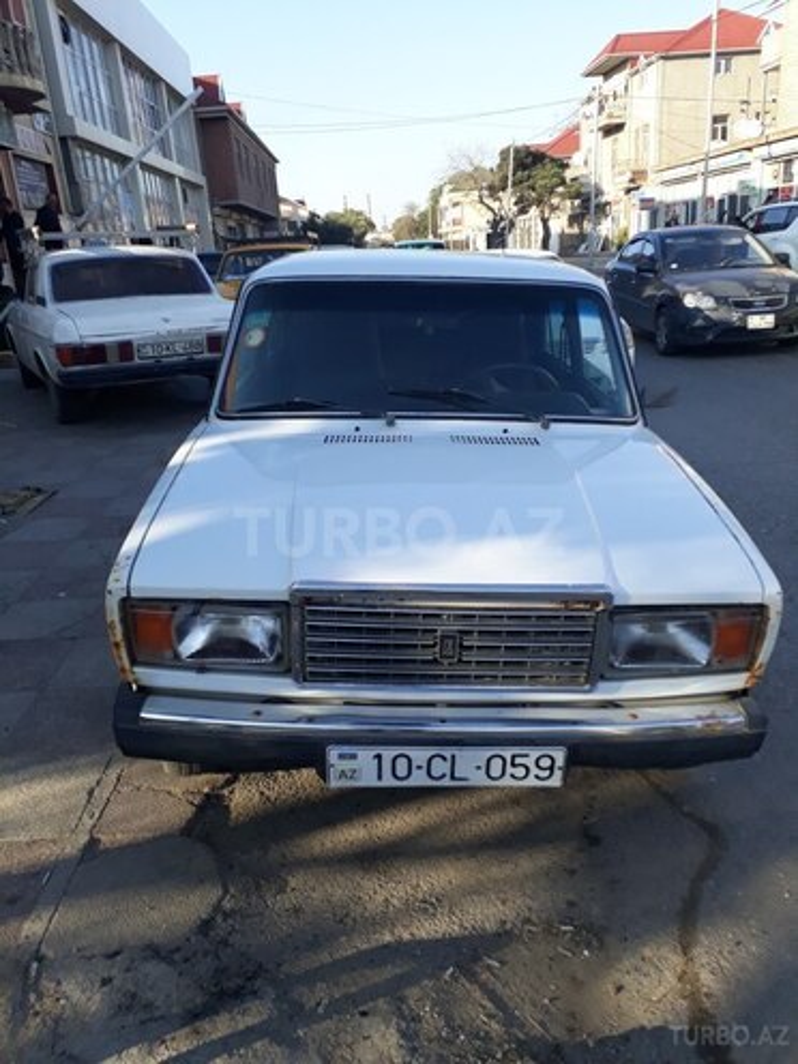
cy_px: 532
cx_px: 399
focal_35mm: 27
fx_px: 830
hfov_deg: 51.4
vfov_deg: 65.3
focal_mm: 3.6
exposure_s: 1/446
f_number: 1.9
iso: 40
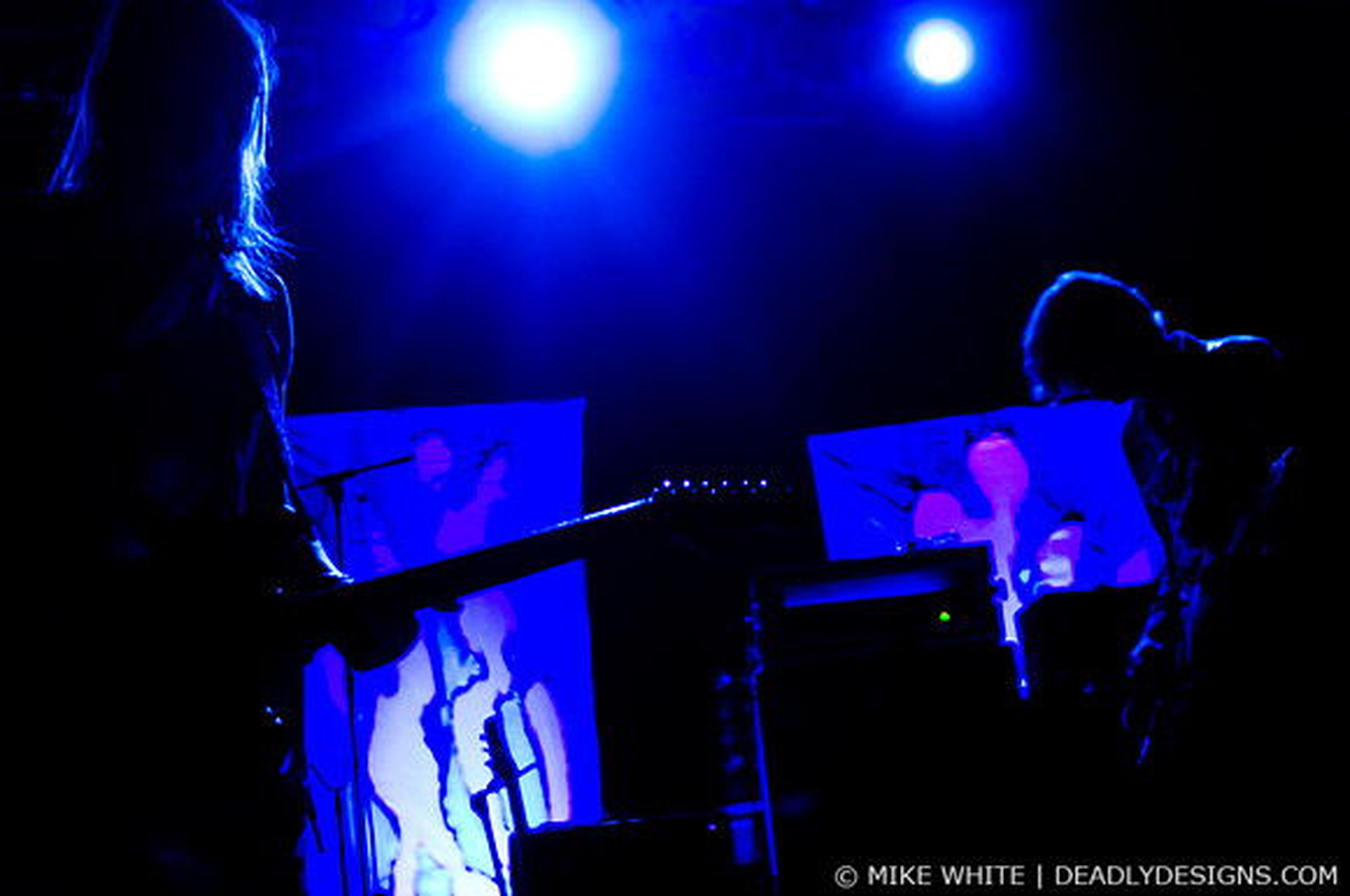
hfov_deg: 43.7
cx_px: 675
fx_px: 1685
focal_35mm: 45
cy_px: 448
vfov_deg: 29.8
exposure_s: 1/160
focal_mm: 30
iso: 1000
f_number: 1.8
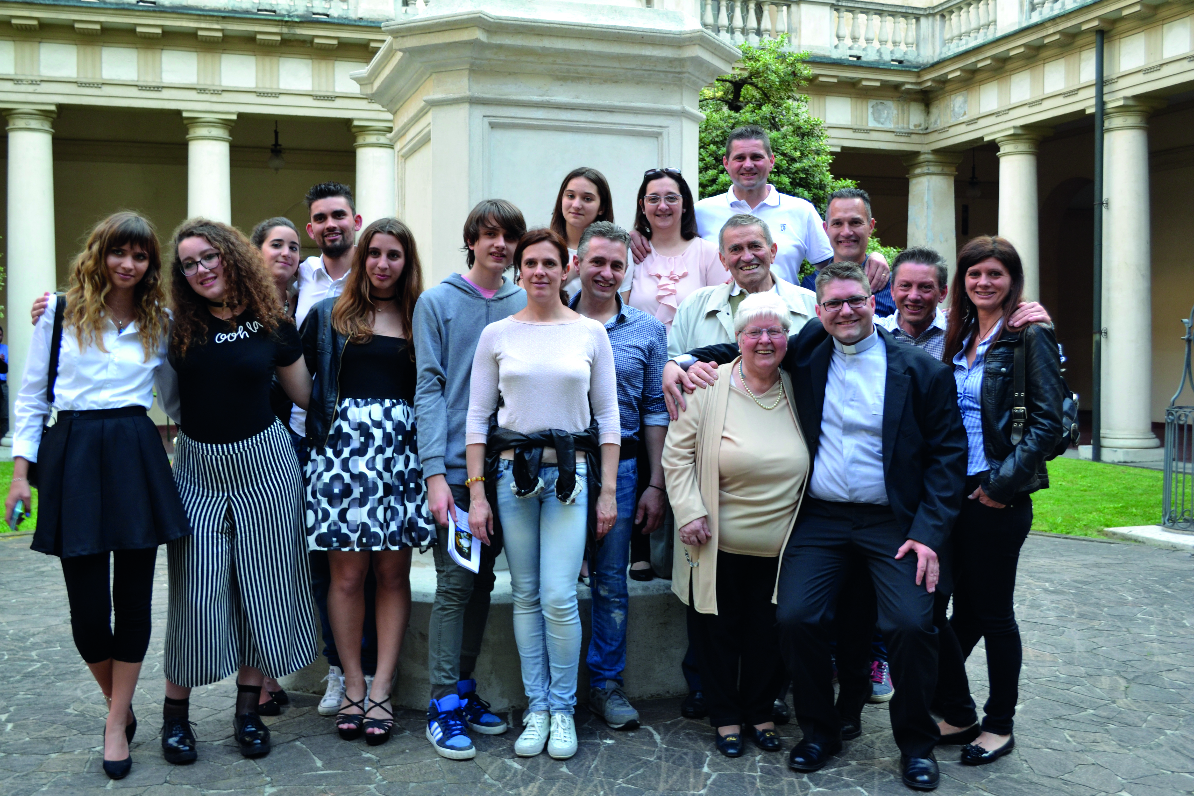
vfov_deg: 36.9
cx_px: 597
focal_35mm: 36
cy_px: 398
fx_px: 1194
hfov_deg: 53.1
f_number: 5
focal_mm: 24
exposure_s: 1/80
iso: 400
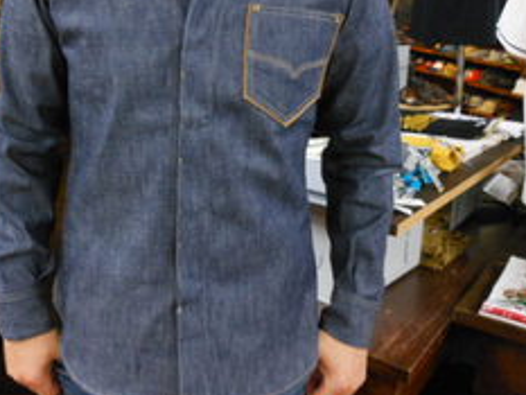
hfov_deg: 44.3
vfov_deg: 34.0
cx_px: 192
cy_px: 130
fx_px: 639
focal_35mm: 42
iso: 400
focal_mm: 5
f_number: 3.7
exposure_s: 1/20
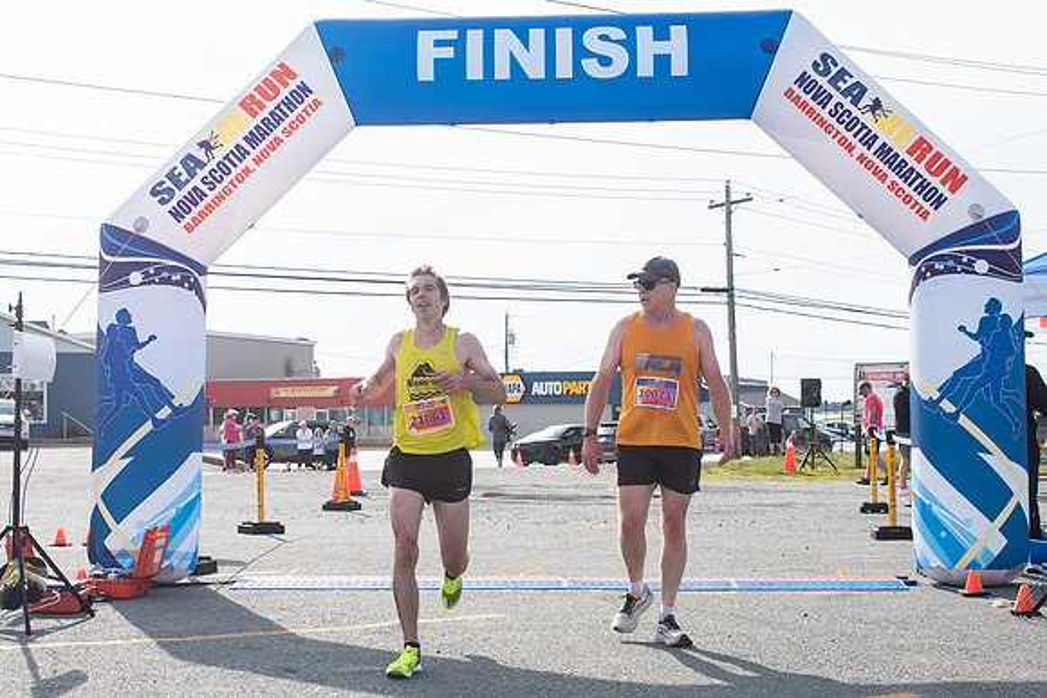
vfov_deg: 24.0
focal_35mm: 56
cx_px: 448
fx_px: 1639
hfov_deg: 35.4
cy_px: 383
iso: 800
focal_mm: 31
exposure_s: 1/3200
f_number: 4
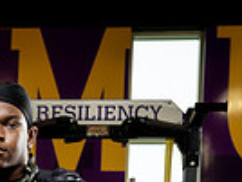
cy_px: 396
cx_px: -5
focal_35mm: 100
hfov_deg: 19.0
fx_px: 700
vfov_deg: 12.5
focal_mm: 31
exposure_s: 1/250
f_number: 4
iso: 640
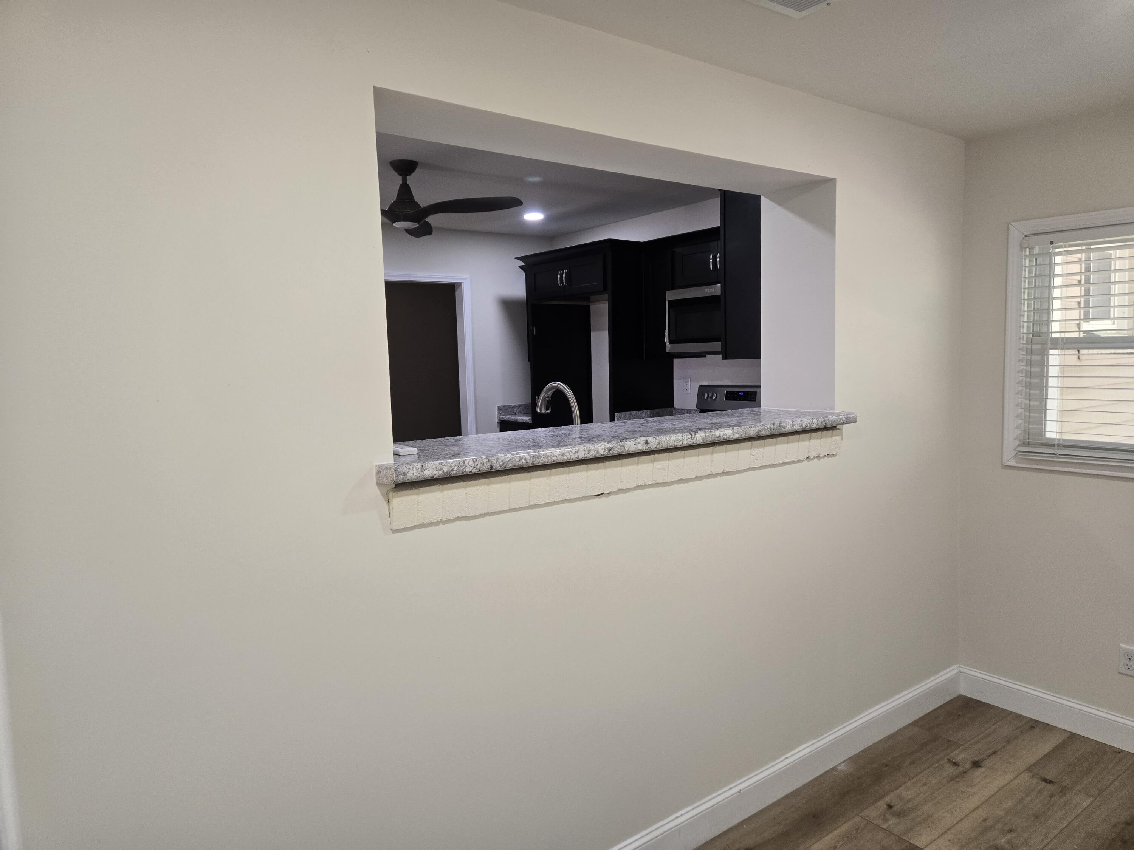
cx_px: 567
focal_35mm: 23
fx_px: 753
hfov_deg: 73.9
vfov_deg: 58.9
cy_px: 425
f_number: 1.8
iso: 250
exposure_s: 1/120
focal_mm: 5.4
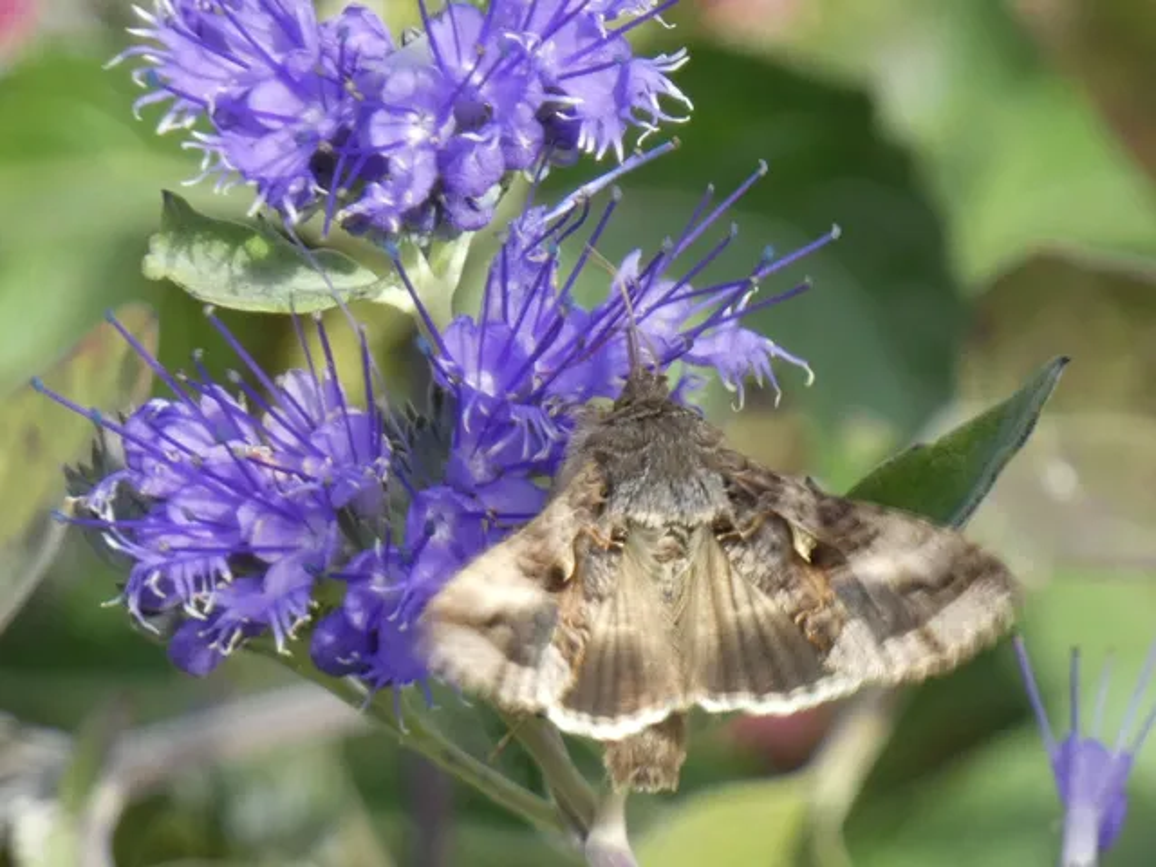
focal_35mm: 500
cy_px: 434
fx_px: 16697
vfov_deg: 3.0
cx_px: 578
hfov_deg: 4.0
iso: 200
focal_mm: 89.5
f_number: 5.6
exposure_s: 1/100
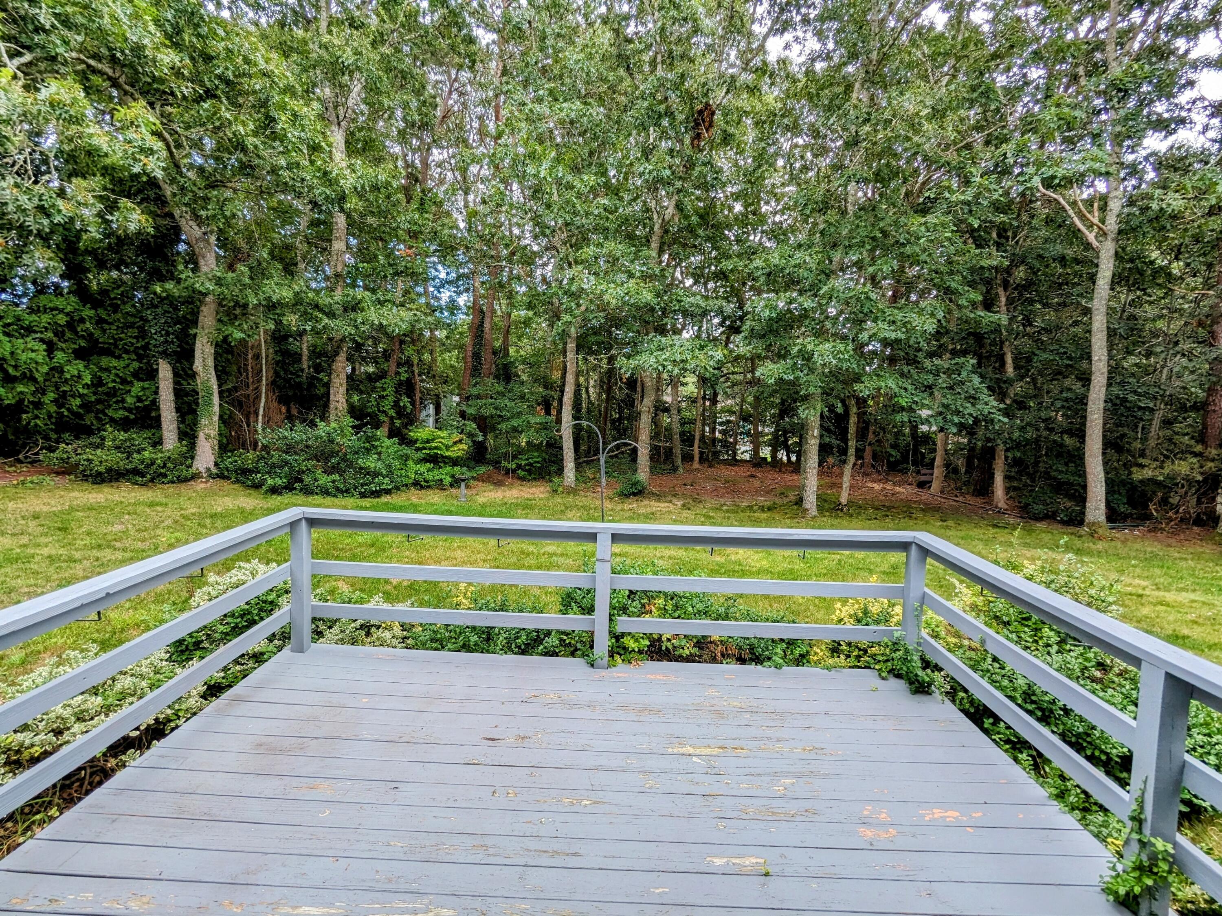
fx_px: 565
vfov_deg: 78.1
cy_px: 458
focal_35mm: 16
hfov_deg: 94.5
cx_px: 611
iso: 41
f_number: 2.2
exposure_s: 1/339
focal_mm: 2.35
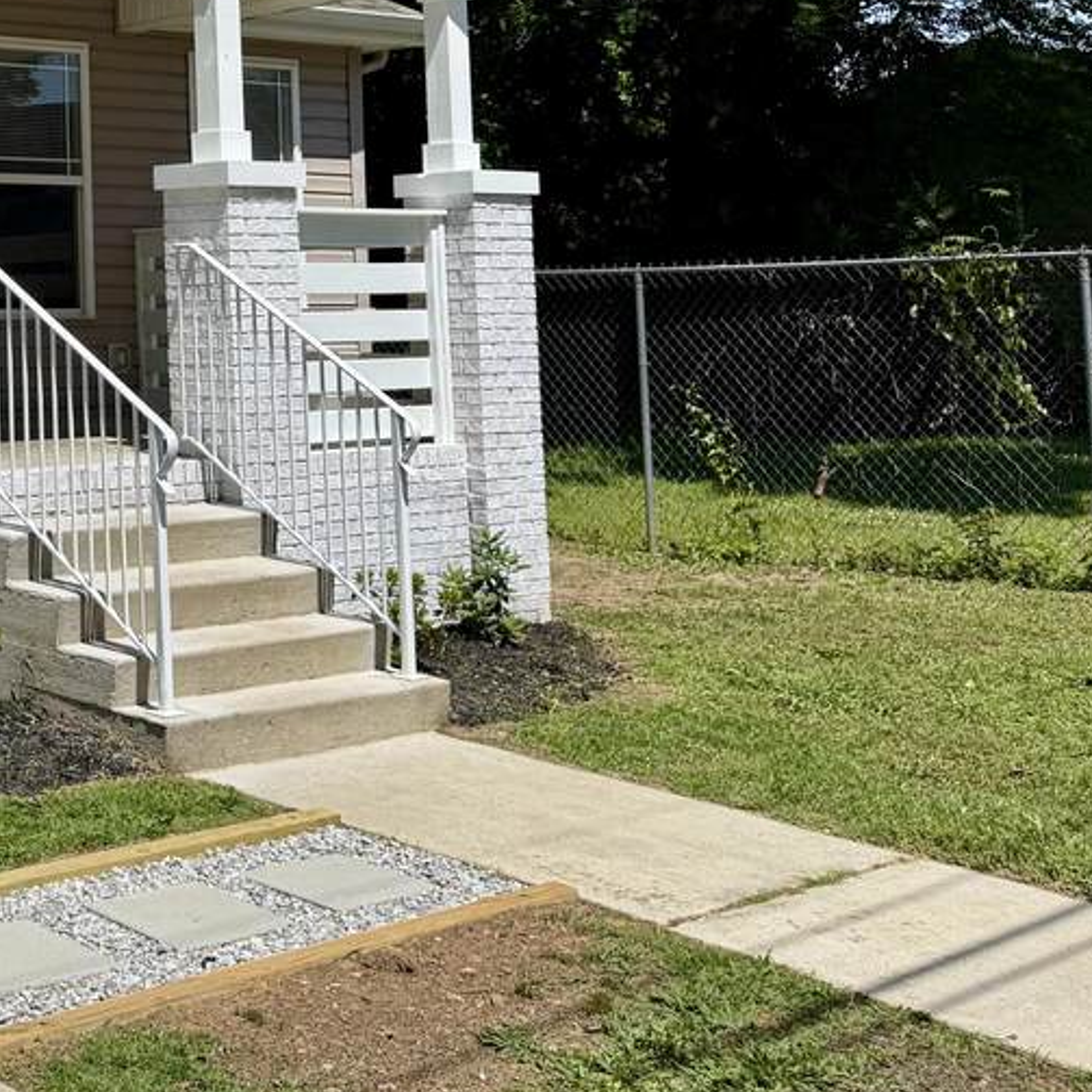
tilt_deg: +6.9
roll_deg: +0.1
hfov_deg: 28.1
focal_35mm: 54
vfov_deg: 30.4
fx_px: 1927
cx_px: -180
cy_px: 141
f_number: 1.78
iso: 80
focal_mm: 6.76
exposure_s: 1/7353
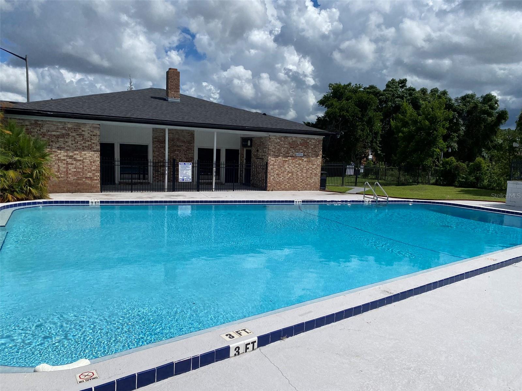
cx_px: 261
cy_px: 196
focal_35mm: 26
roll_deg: -1.7
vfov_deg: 53.1
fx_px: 392
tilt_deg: -7.2
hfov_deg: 67.3
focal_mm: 4.25
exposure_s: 1/6757
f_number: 1.8
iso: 32
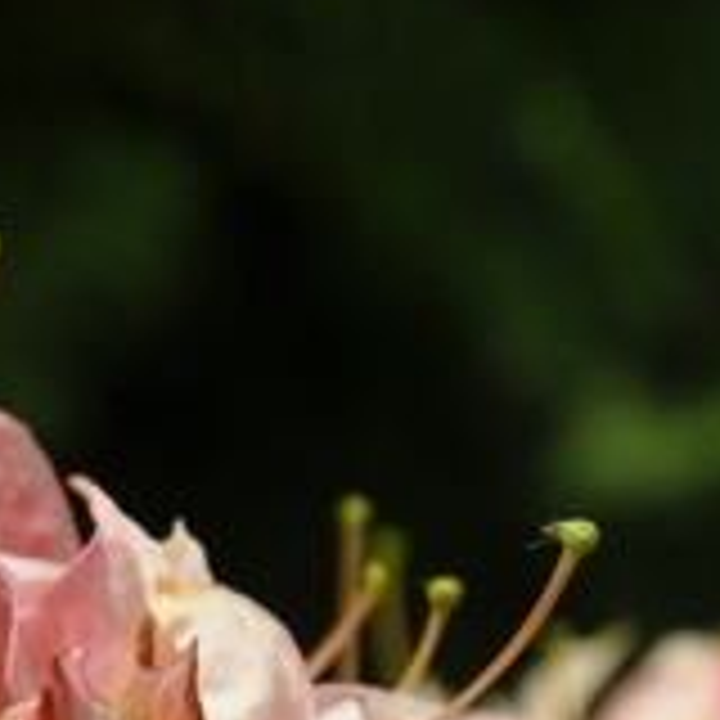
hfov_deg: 3.6
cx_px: -810
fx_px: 11228
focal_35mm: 477
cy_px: 999
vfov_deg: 3.7
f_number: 11
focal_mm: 75
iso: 200
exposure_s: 1/500
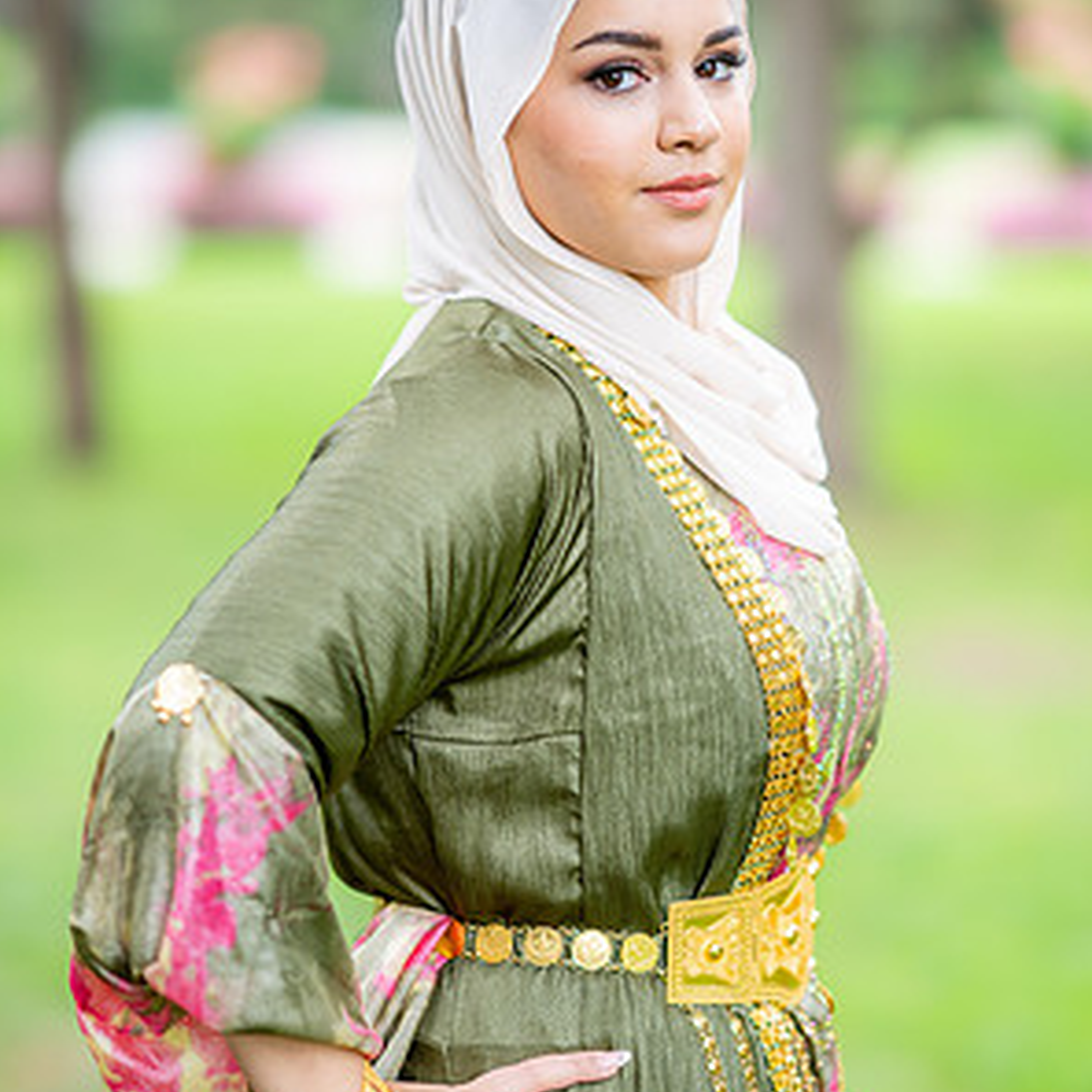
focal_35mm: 110
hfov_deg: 15.8
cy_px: 590
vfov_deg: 15.8
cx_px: 542
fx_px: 3926
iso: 100
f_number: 1.4
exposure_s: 1/640
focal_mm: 85
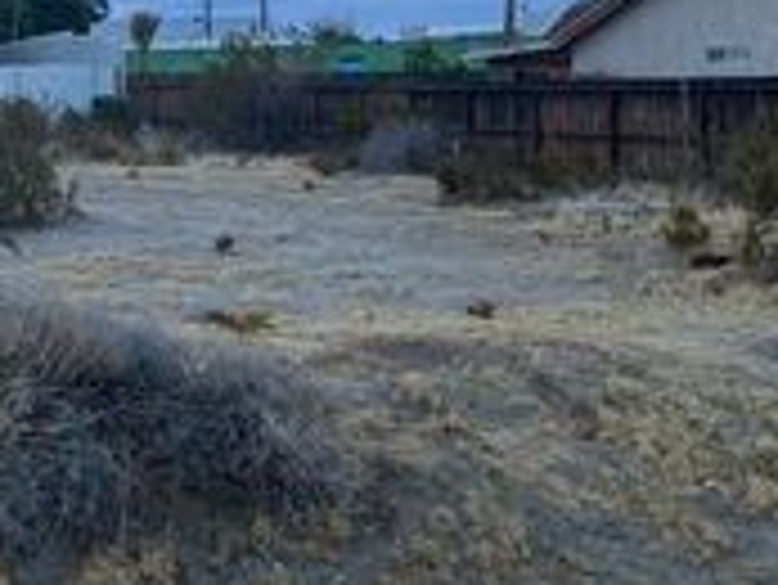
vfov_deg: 19.6
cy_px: 182
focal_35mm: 75
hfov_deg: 25.5
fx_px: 1687
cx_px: 153
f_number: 1.6
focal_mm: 5.96
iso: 50
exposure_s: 1/694
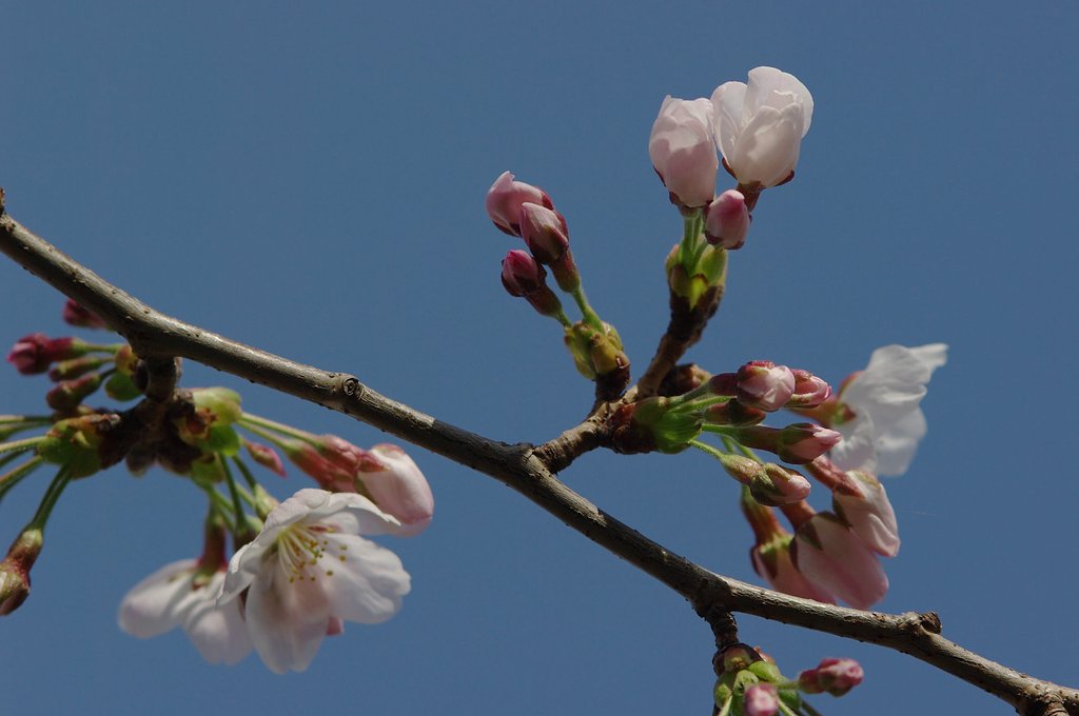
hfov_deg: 6.9
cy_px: 358
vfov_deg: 4.6
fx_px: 8980
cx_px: 540
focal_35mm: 300
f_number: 5.6
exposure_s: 1/1250
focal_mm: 200
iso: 200
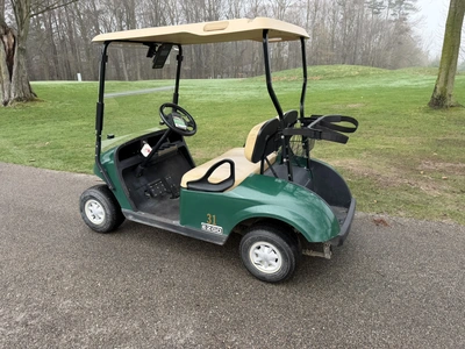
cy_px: 174
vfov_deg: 56.8
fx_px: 322
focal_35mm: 24
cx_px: 232
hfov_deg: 71.6
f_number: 1.78
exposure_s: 1/1106
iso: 80
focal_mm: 6.76
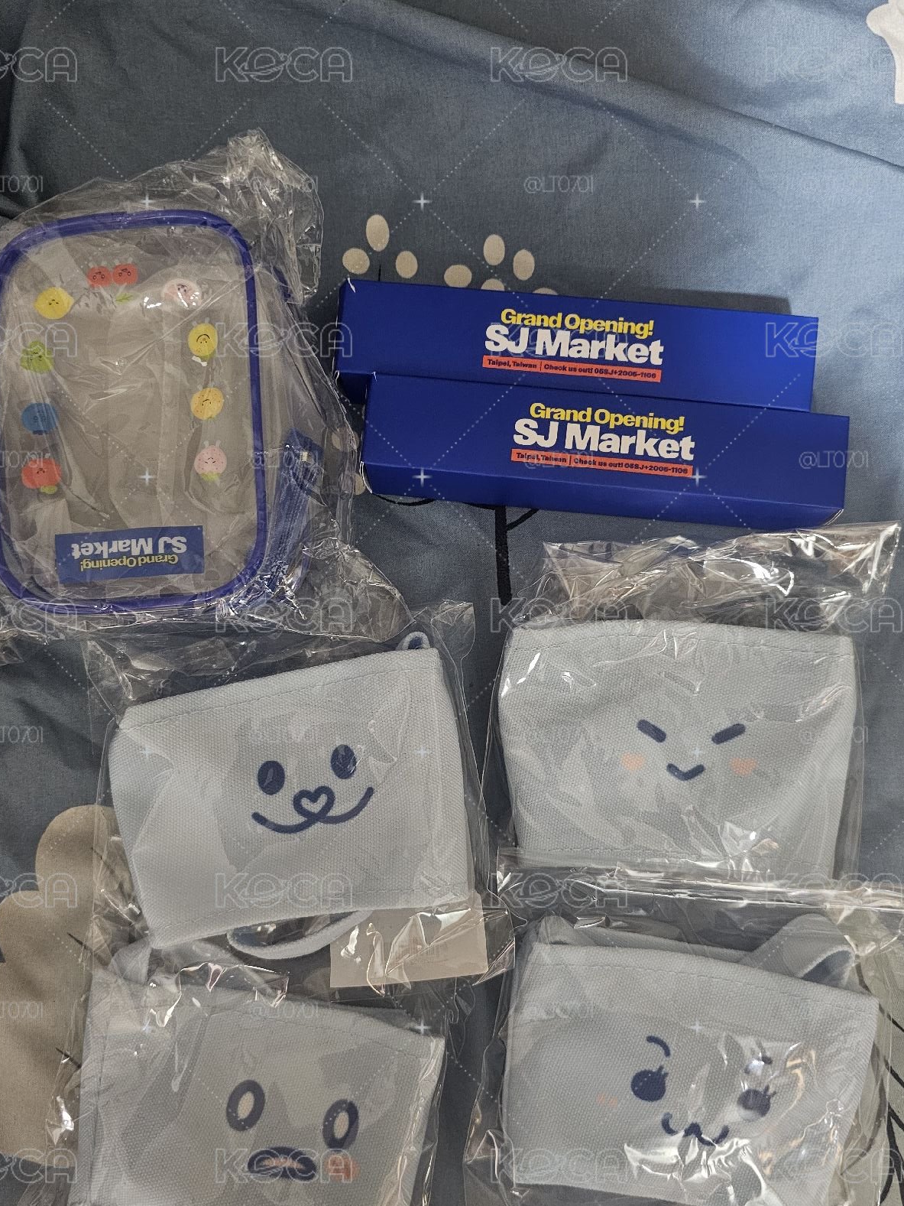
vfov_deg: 63.3
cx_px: 422
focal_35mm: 28
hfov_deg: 49.7
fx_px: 975
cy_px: 660
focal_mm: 6.3
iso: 640
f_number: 1.7
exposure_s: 1/24
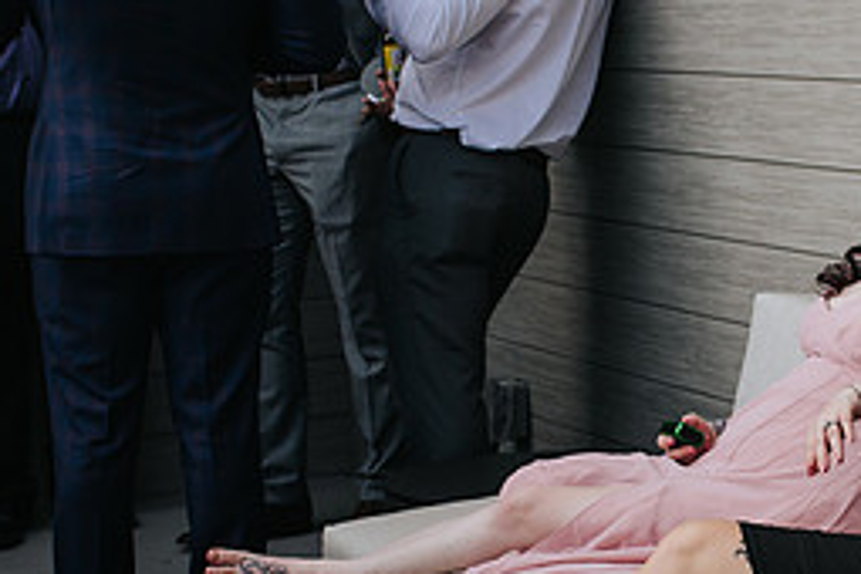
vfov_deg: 11.6
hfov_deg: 17.1
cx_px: 741
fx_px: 2822
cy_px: 477
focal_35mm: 118
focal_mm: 35
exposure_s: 1/1000
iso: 360
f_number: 3.5
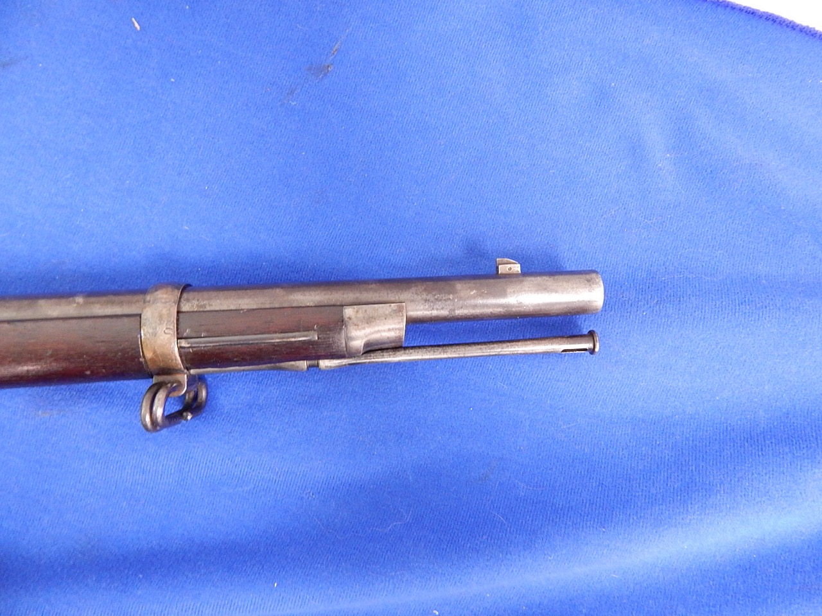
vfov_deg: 61.1
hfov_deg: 76.4
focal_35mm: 22
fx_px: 522
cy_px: 308
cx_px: 411
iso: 450
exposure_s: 1/8
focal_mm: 4
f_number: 3
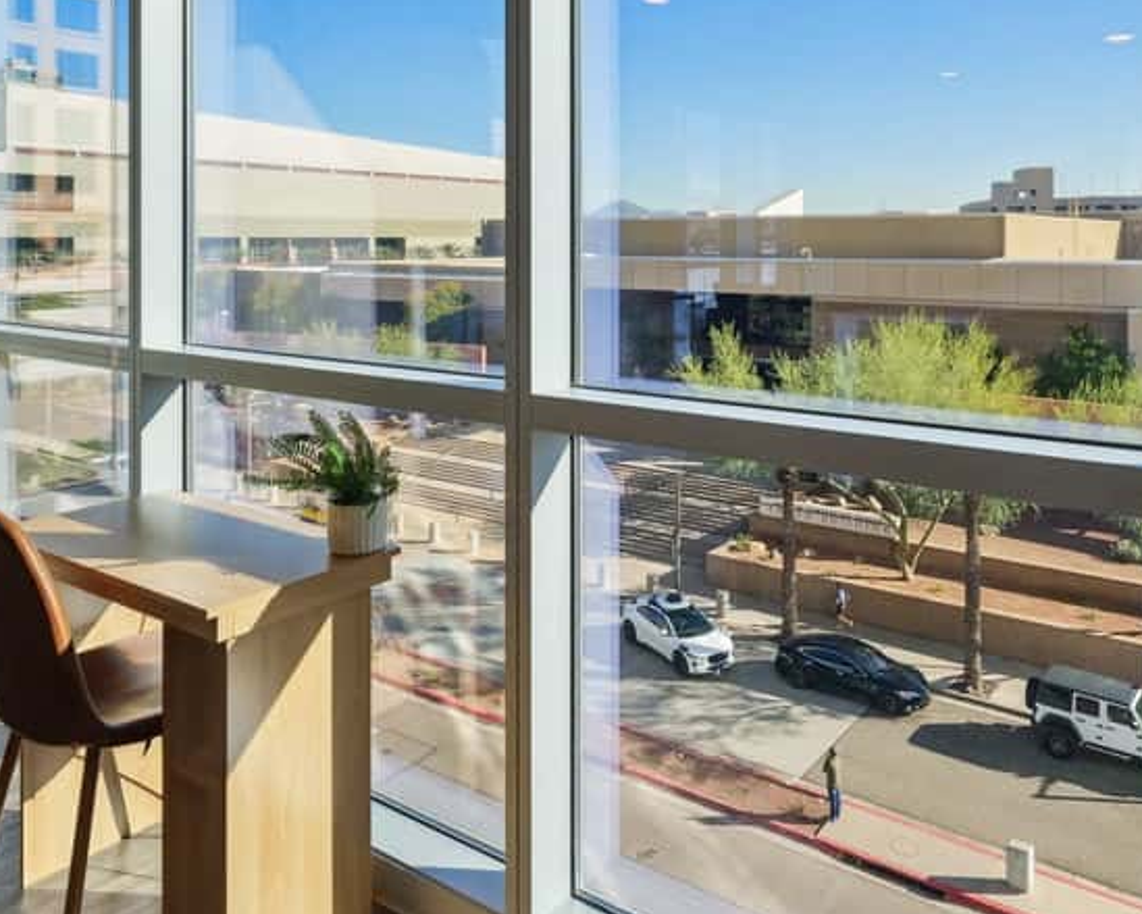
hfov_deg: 61.8
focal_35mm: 28
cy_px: 234
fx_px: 946
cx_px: 670
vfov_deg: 49.6
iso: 400
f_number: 8
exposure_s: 1/320
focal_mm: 16
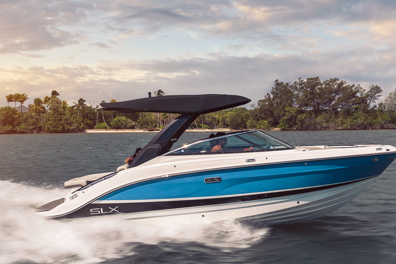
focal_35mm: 50
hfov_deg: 39.2
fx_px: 550
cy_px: 141
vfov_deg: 27.0
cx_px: 260
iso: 100
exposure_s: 1/100
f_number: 7.1
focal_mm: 36
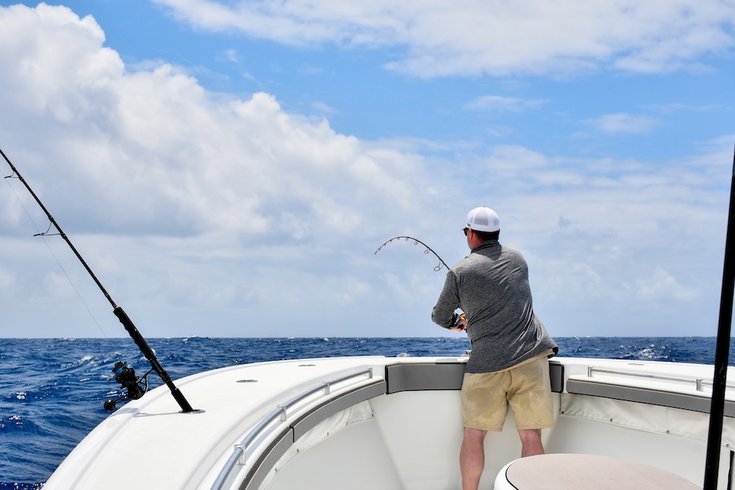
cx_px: 368
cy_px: 245
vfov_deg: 28.1
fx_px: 980
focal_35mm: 48
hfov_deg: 41.1
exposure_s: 1/640
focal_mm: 32
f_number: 8
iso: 125
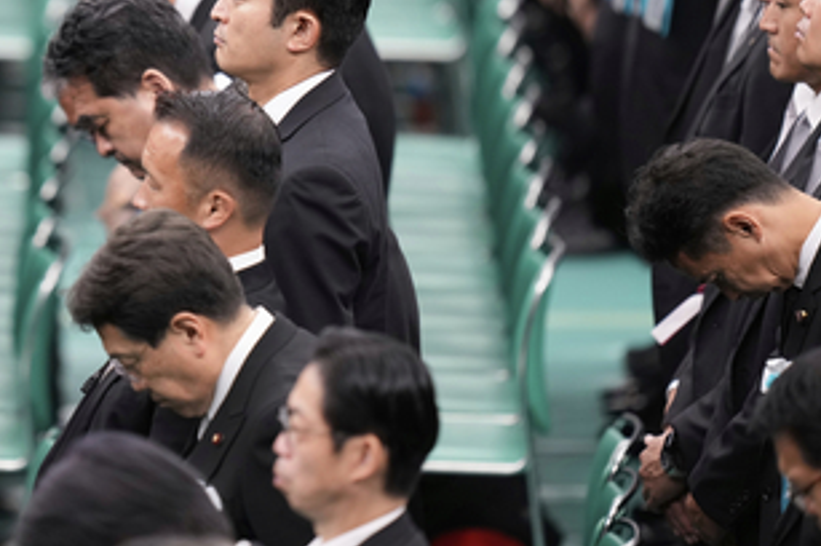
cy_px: 52
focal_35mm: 730
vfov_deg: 1.9
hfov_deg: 2.8
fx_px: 16630
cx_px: 126
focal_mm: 400
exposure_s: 1/250
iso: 1000
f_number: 2.8
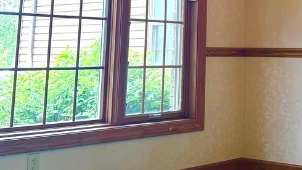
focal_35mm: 80
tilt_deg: +11.1
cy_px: -53
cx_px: 256
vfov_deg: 14.5
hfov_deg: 25.9
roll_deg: -0.8
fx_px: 641
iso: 80
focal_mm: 6.76
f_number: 1.78
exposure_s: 1/174
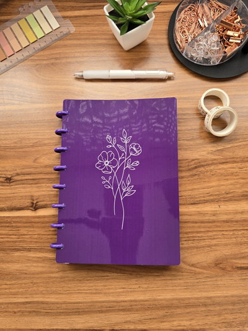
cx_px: 124
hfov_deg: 58.9
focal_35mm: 23
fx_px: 220
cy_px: 166
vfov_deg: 73.9
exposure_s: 1/58.6
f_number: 1.7
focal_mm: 6.3
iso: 25
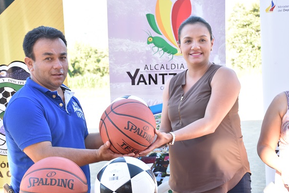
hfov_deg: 28.8
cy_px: 100
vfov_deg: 19.5
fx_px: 562
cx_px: 139
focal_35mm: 70
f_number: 7.1
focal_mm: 42
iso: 500
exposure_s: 1/100
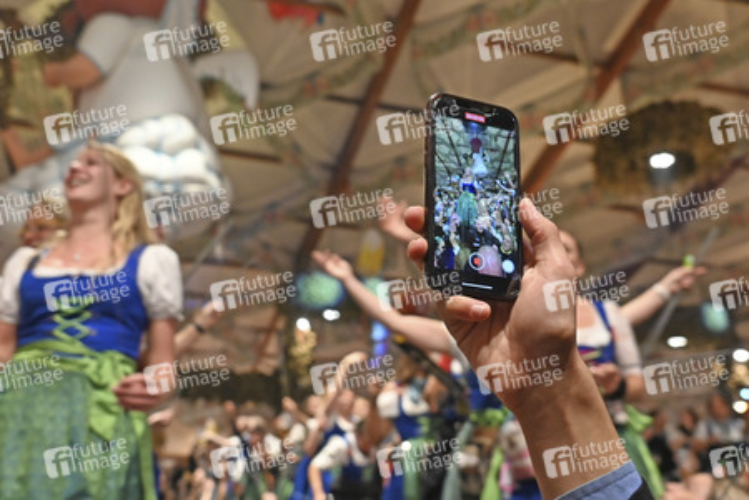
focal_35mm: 36
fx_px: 749
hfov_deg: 53.1
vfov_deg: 36.9
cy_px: 250
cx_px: 374
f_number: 4
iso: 3200
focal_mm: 24
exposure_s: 1/60
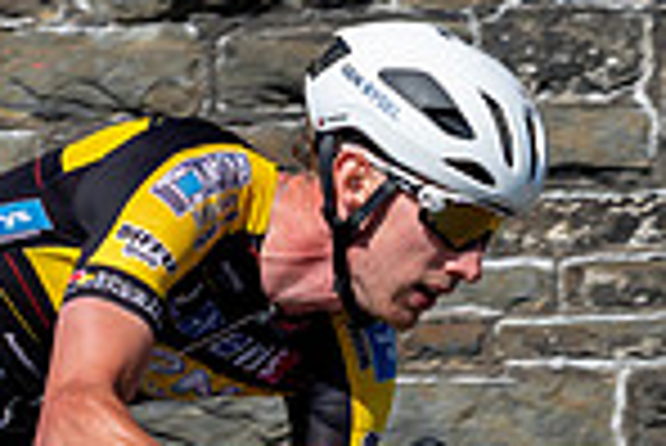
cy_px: 622
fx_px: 6796
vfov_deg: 3.7
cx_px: 87
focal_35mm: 367
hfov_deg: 5.6
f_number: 4
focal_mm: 63
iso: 100
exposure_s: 1/1250
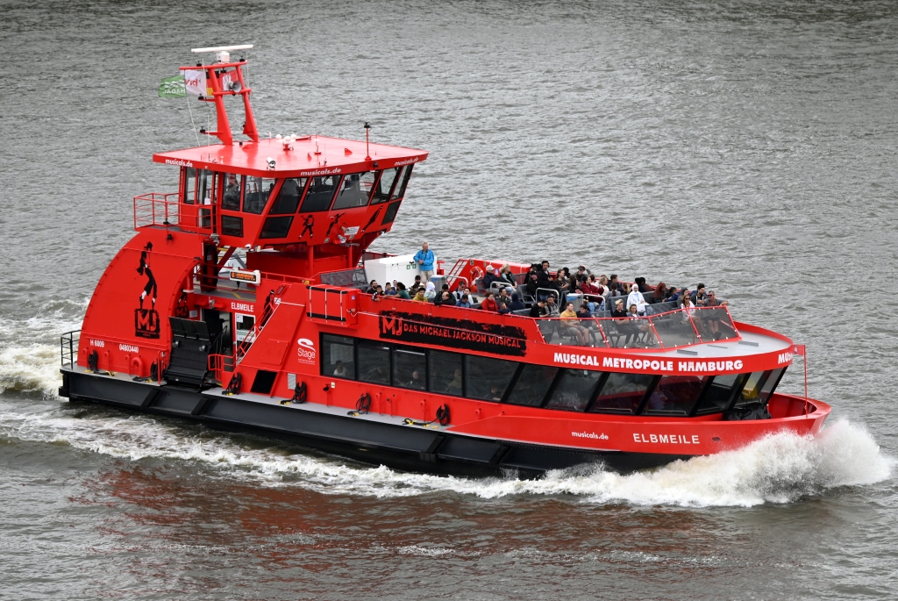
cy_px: 300
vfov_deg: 5.7
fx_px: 5993
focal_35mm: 240
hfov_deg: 8.6
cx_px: 449
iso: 400
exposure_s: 1/1250
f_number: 5.3
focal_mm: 240
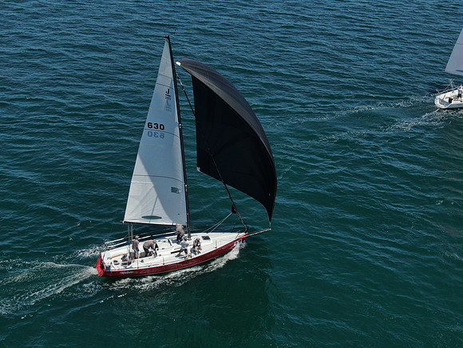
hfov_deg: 39.7
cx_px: 232
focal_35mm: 48
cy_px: 174
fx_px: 642
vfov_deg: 30.3
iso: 100
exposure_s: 1/1000
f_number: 3.8
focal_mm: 8.6
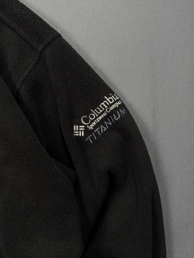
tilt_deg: -84.3
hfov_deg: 49.6
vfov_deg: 63.4
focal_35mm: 28
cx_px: 86
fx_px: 209
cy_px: 119
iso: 160
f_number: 1.78
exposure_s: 1/60
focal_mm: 6.76
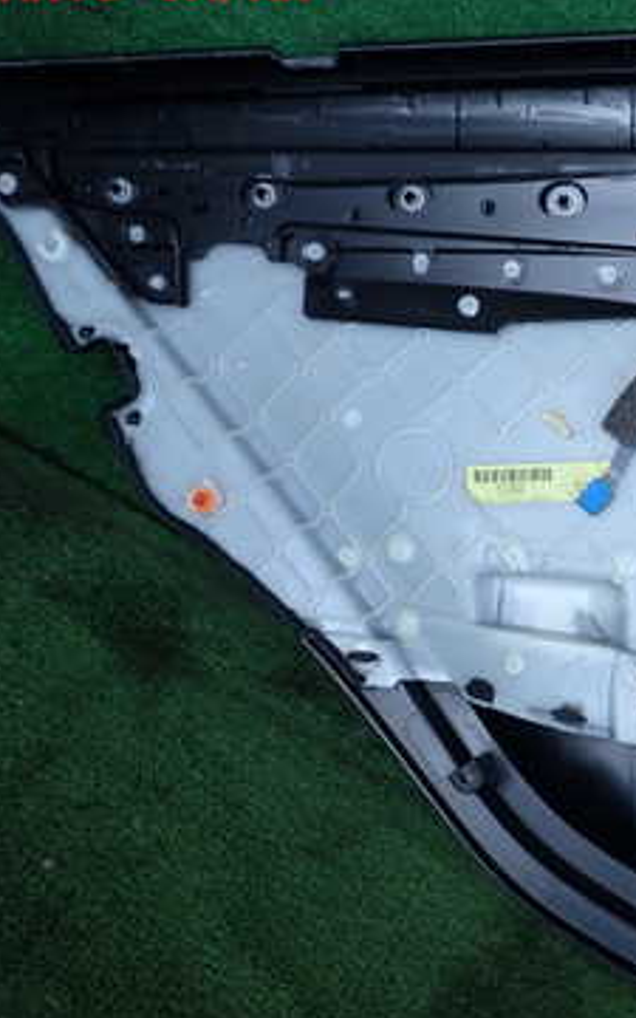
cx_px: 644
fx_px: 1470
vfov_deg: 38.1
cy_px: 583
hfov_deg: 23.3
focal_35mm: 53
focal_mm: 5.4
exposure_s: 1/200
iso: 100
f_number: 2.3
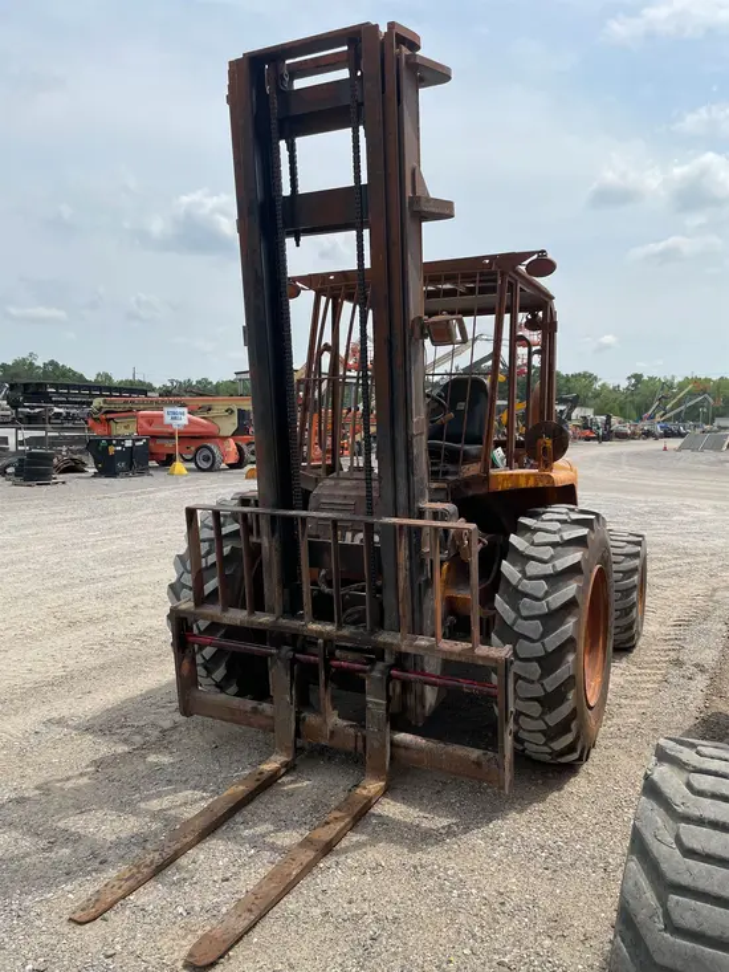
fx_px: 730
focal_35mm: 26
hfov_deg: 53.1
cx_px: 364
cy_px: 486
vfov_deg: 67.3
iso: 50
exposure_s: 1/5814
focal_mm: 4.2
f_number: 1.6
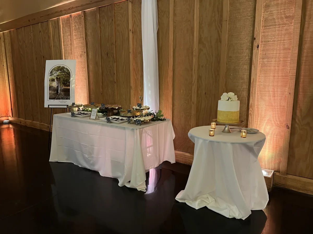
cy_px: 117
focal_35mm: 26
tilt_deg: -10.1
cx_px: 156
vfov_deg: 53.1
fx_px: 235
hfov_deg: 67.3
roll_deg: +1.4
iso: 500
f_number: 1.5
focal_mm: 5.7
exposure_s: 1/40
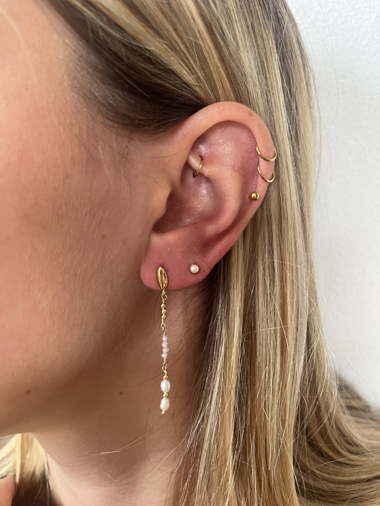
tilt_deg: -2.6
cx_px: 190
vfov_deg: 67.3
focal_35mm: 26
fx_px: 381
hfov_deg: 53.1
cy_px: 253
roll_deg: +5.3
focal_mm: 5.1
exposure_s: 1/84
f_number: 1.6
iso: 125
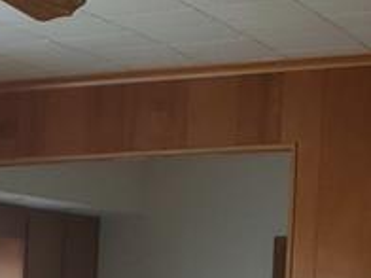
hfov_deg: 13.9
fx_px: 1458
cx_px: -121
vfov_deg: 10.2
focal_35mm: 136
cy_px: 511
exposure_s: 1/40
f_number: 2.4
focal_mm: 4.3
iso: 125
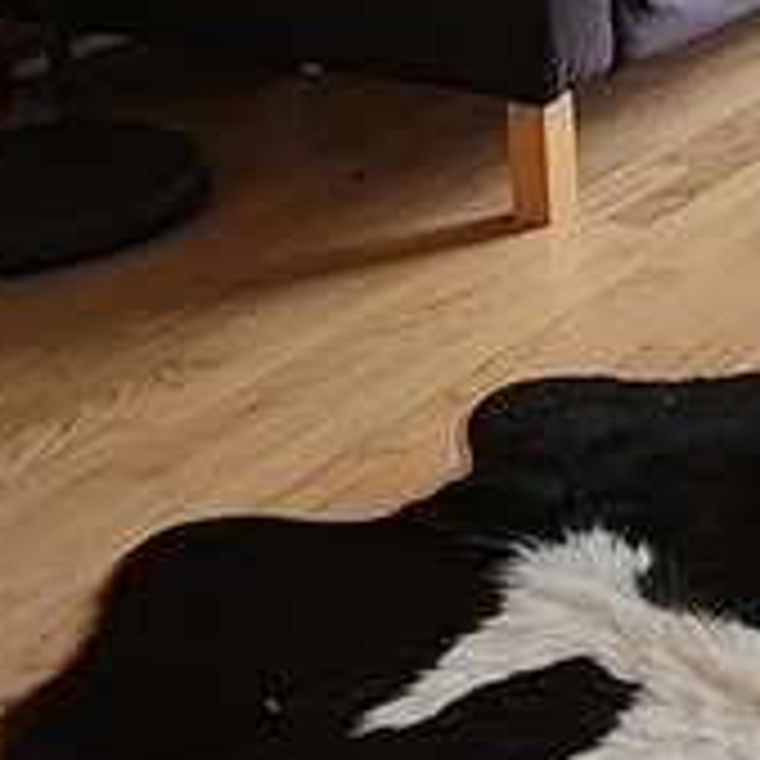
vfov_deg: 16.8
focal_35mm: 98
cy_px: -211
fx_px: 2434
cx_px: 1623
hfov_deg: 14.2
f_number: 2.2
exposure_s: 1/60
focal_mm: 2.2
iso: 320
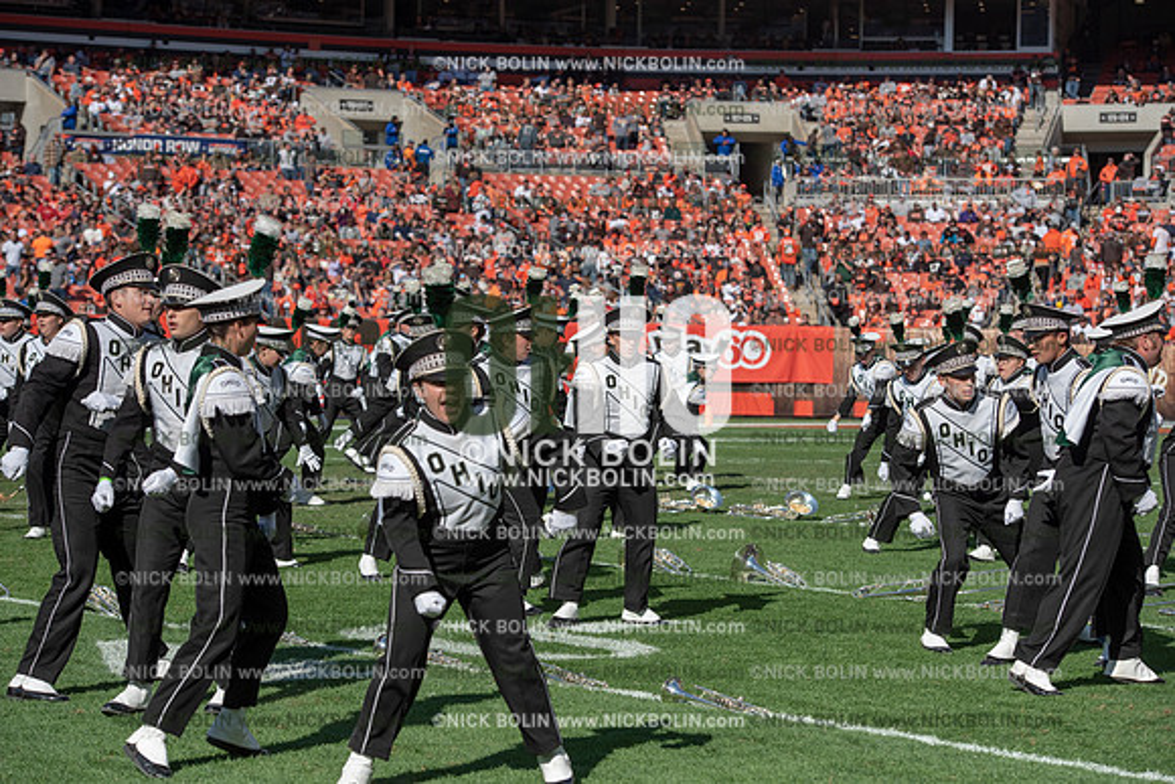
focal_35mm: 98
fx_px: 3199
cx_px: 588
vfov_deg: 14.0
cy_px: 392
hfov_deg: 20.8
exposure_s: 1/4000
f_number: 5
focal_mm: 98
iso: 400
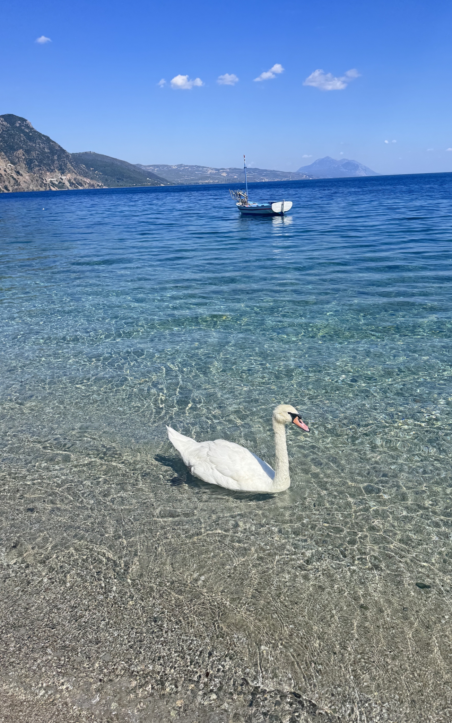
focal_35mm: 26
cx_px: 264
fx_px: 513
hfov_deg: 47.4
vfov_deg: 70.4
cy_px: 360
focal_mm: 6.76
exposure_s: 1/4049
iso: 80
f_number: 1.78
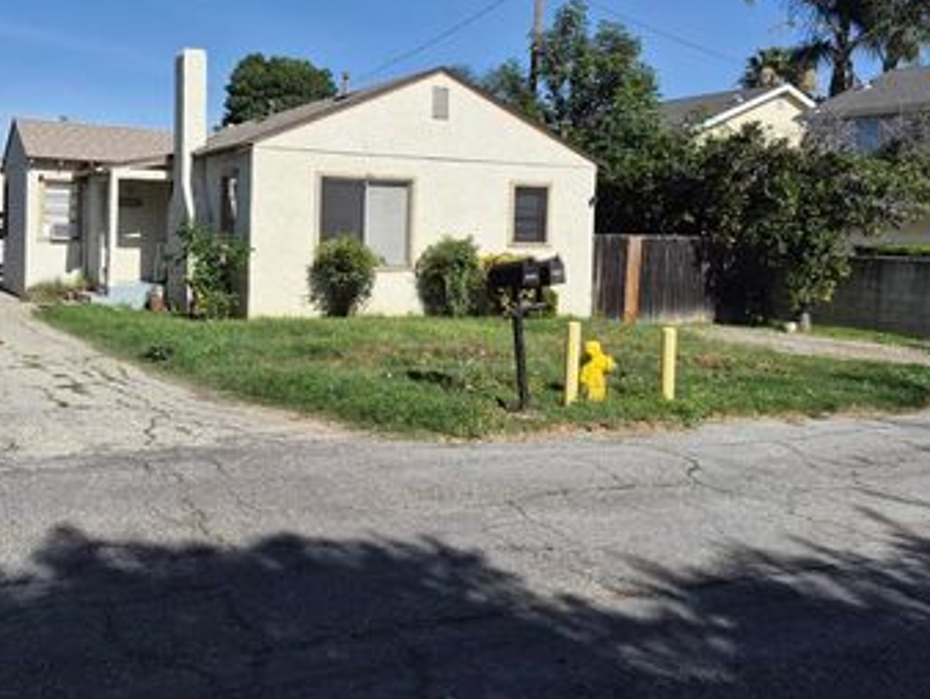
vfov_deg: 41.5
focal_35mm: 34
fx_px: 914
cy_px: 255
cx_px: 333
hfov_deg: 53.2
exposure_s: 1/2712
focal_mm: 5.4
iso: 25
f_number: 1.8
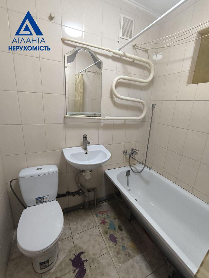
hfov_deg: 78.1
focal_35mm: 16
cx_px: 104
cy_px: 139
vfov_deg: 94.5
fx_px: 129
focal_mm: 1.65
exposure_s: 1/50
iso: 320
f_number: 2.2
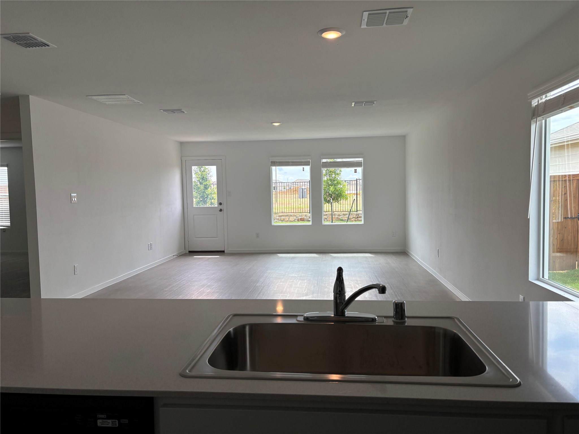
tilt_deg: -3.1
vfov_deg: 53.1
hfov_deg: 67.3
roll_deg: +1.4
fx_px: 435
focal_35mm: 26
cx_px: 290
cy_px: 217
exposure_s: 1/630
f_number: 1.6
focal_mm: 5.96
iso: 50
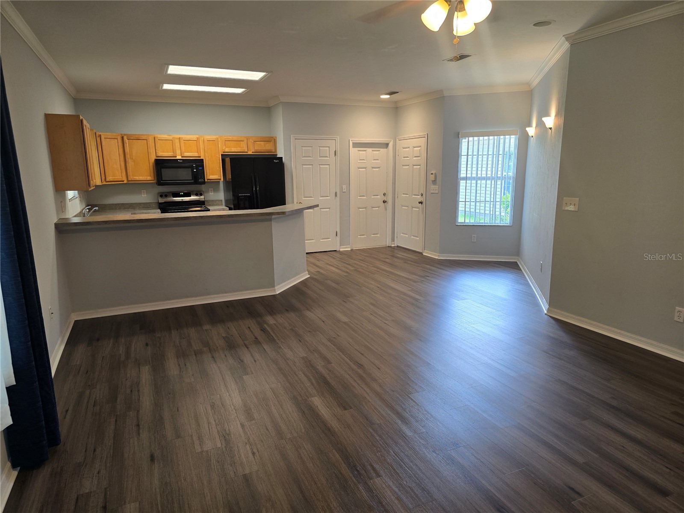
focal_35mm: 23
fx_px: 454
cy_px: 256
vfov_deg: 58.9
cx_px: 342
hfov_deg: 73.9
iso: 80
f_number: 1.7
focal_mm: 6.3
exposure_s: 1/60
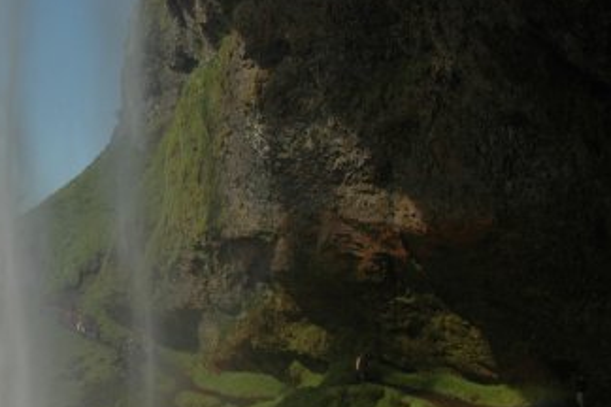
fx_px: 1018
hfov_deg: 30.9
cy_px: 339
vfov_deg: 22.3
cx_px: -5
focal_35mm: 60
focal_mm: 18
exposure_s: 1/250
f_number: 8
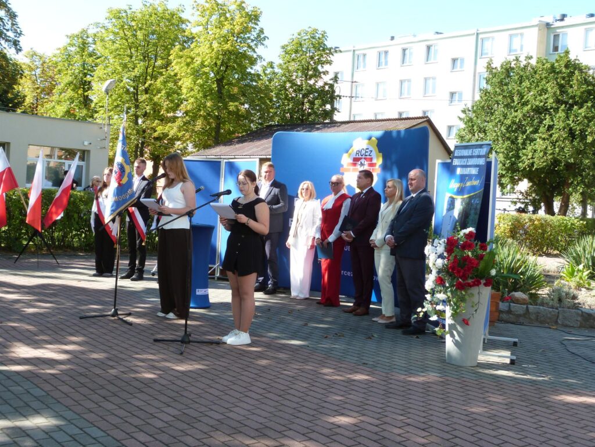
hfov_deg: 42.9
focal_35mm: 44
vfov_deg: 32.9
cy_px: 224
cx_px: 298
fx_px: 756
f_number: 4
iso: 100
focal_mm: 7.9
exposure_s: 1/160
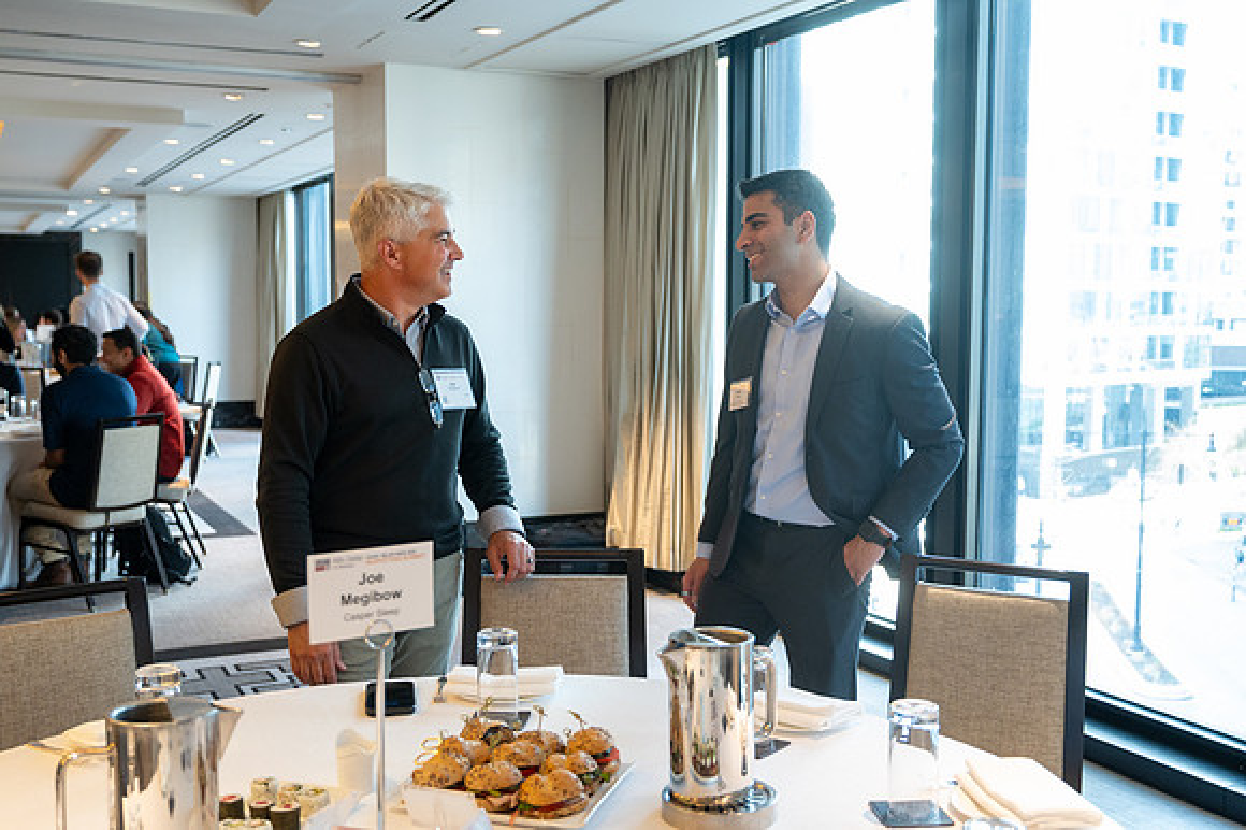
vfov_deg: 34.2
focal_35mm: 39
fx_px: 1349
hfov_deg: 49.6
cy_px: 415
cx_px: 623
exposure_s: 1/50
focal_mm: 39
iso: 1600
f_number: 4
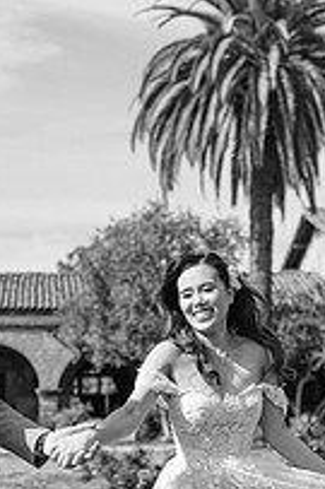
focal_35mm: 100
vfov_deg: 20.0
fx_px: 1356
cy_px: 441
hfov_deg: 13.6
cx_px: 111
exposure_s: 1/4000
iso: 100
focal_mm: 35
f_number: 2
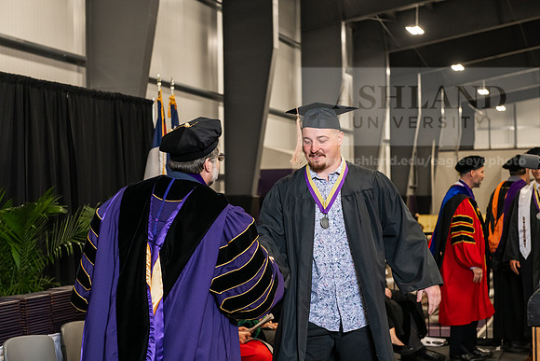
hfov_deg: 28.8
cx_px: 270
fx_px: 1050
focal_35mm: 70
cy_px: 180
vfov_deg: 19.5
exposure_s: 1/200
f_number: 5
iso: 2500
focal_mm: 70
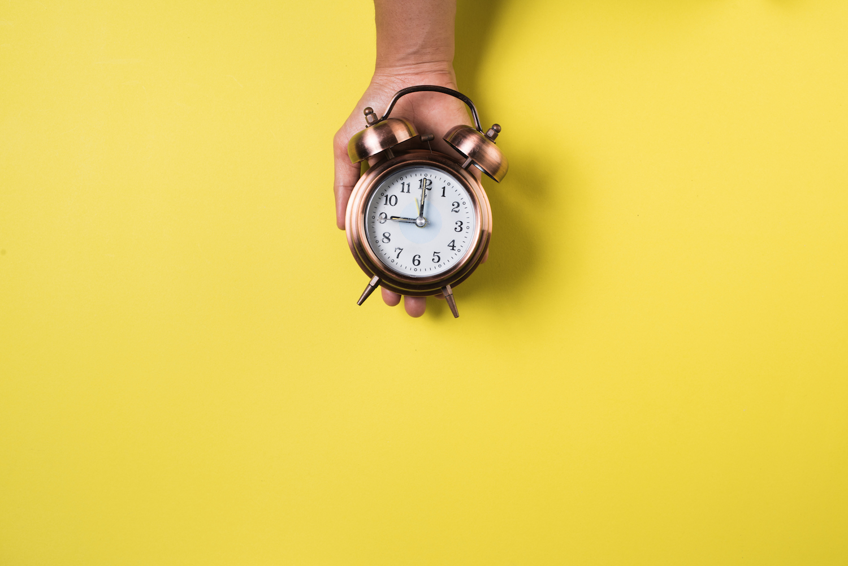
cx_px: 424
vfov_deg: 27.0
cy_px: 283
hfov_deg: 39.6
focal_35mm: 50
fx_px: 1178
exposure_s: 1/125
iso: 100
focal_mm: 50
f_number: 10
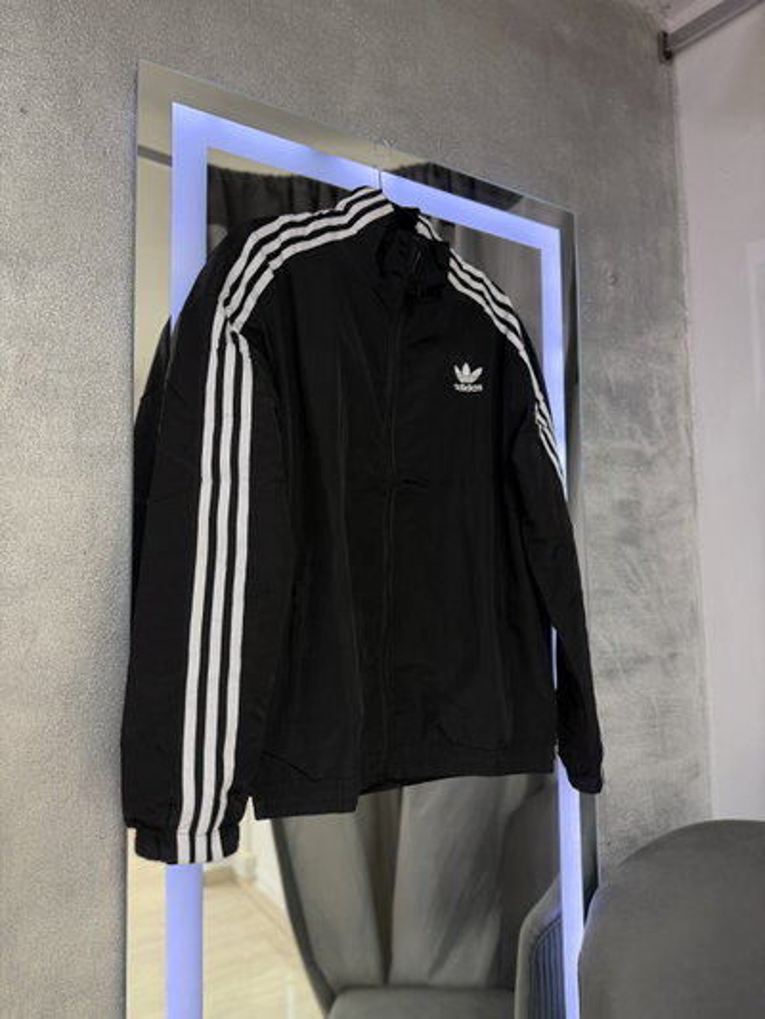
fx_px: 707
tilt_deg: +4.2
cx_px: 382
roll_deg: +1.3
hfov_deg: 56.8
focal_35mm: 24
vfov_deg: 71.6
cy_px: 510
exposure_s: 1/50
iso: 250
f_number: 1.78
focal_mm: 6.76
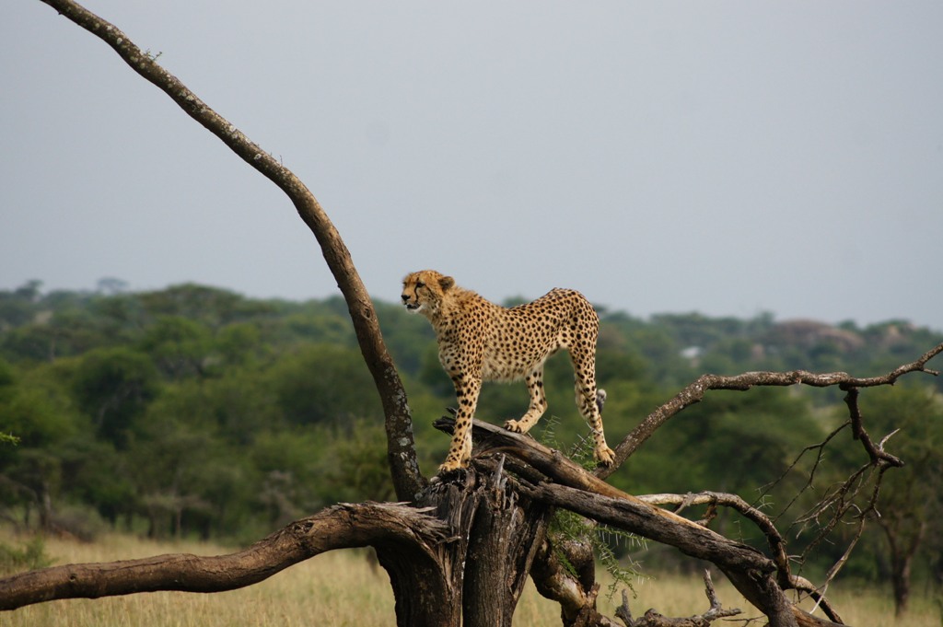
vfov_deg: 4.6
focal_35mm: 300
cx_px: 472
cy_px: 314
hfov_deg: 6.9
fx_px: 7852
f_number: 5.6
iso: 400
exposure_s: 1/2000
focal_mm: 200
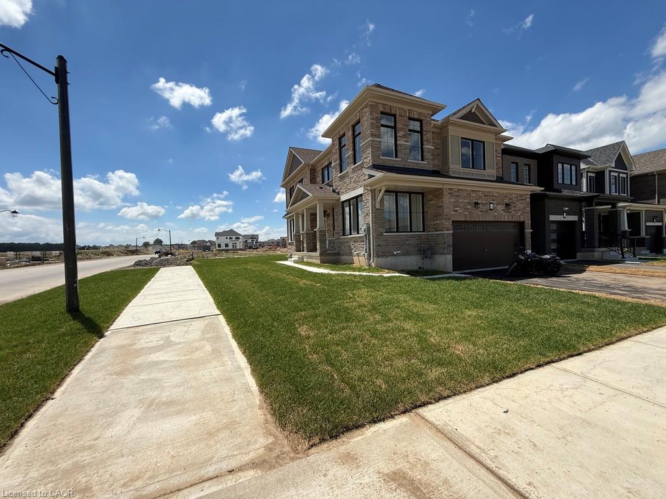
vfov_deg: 85.7
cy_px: 250
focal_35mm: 14
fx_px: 269
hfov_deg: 102.1
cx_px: 333
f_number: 2.2
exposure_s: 1/2237
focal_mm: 2.22
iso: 50
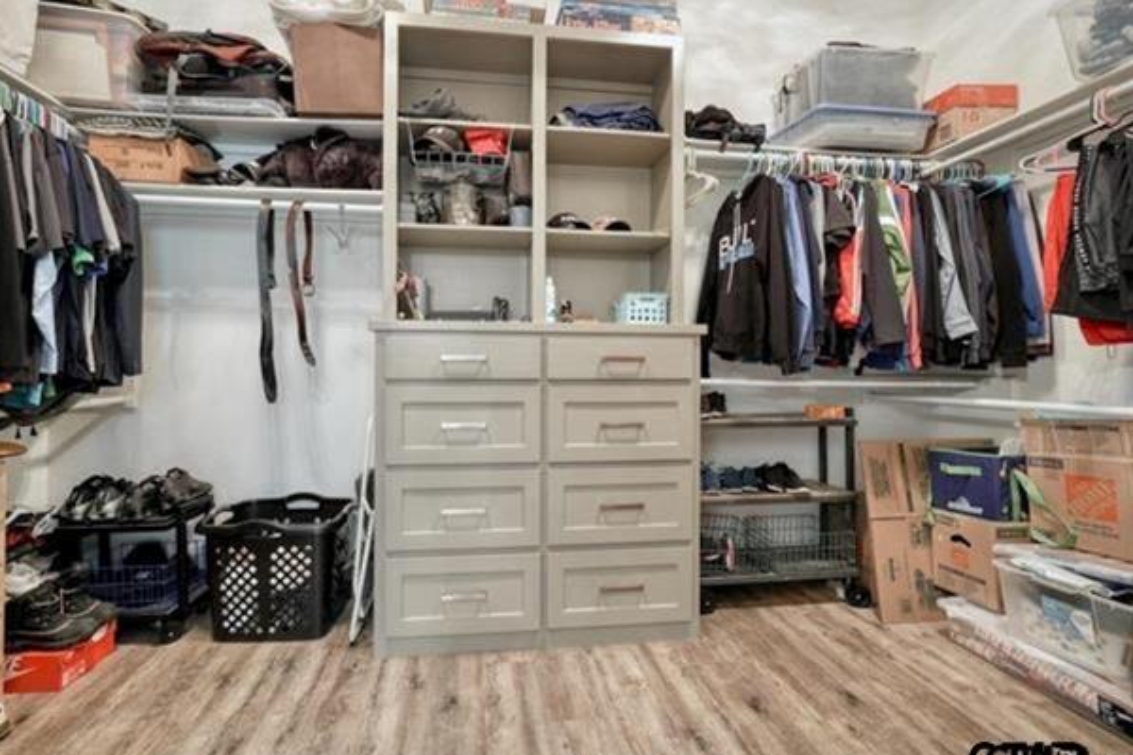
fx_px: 504
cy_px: 371
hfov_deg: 96.6
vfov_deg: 73.7
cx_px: 531
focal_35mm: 16
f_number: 8
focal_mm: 15
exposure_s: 1/2.5
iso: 1250
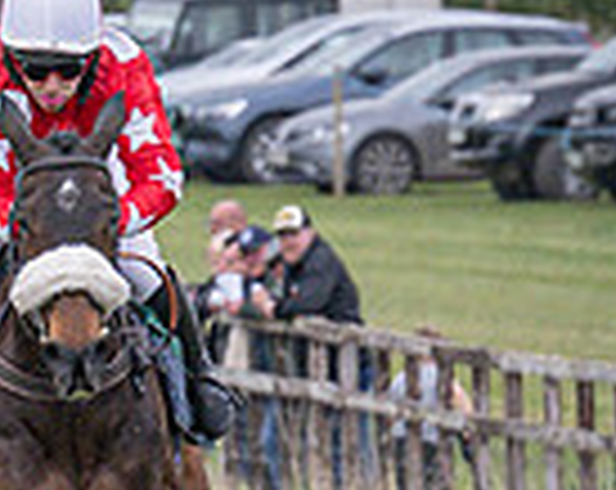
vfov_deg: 0.8
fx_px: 34638
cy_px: 426
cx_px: 663
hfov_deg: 1.0
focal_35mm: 1904
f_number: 5
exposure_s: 1/800
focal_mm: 170
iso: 400
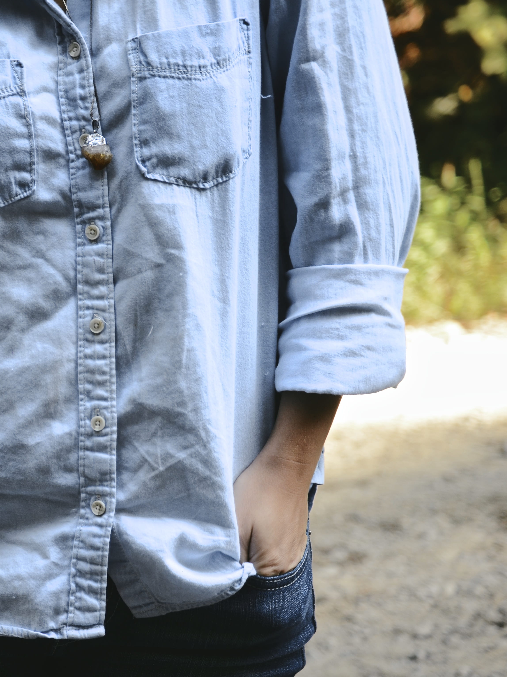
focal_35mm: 120
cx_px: 17
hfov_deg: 12.3
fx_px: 2338
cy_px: 338
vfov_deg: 16.5
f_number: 4
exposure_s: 1/125
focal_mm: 55
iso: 200
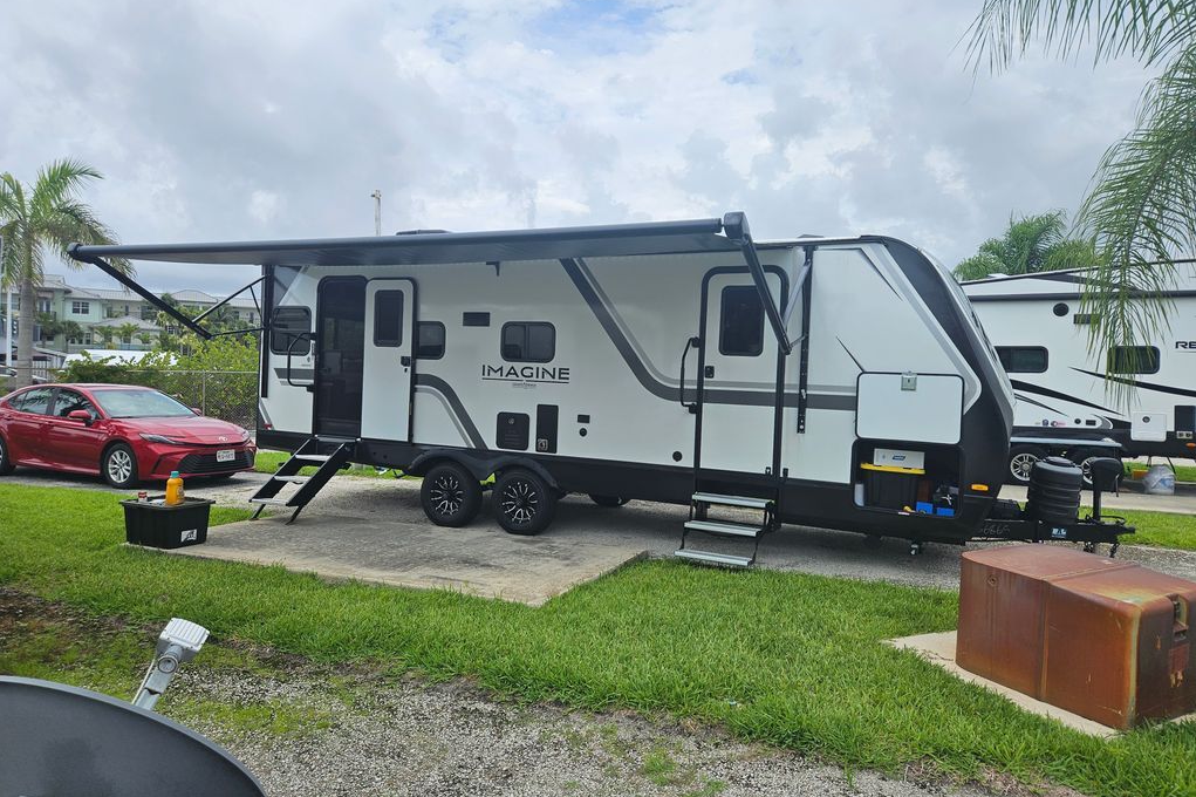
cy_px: 387
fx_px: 797
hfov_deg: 73.8
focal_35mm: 24
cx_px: 599
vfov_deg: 53.1
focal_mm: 5.4
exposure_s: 1/2775
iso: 25
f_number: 1.8
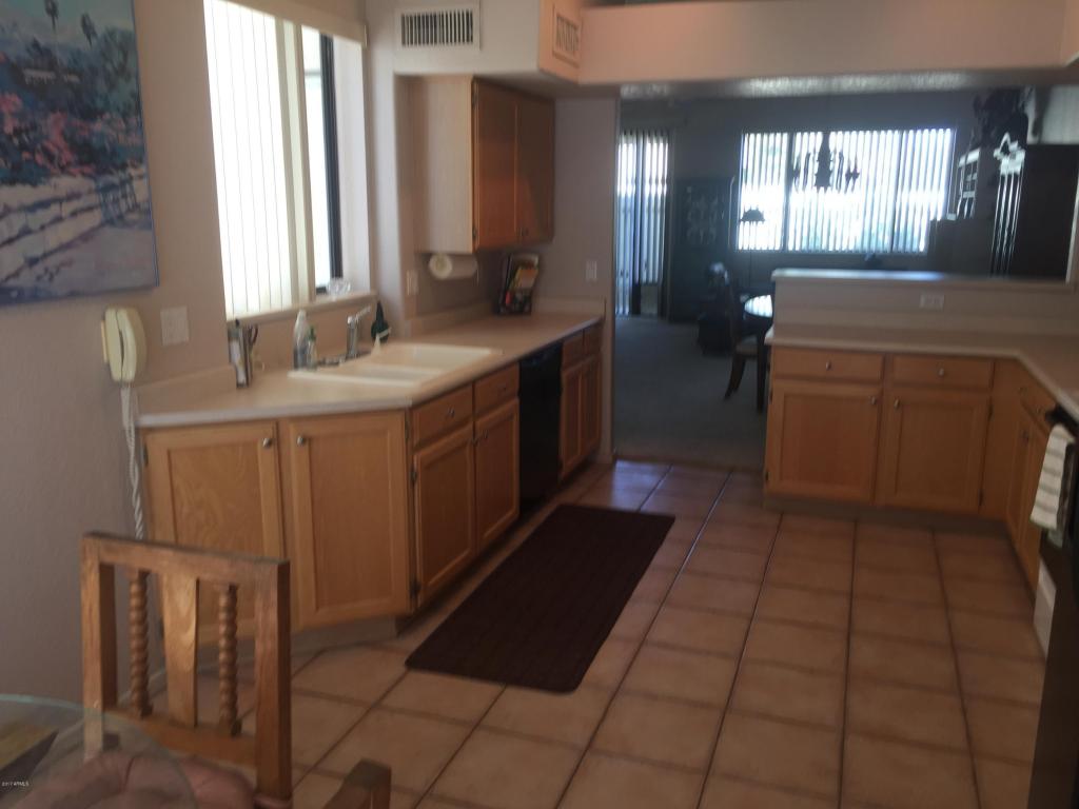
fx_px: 904
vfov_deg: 48.2
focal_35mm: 29
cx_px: 540
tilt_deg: -11.1
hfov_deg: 61.7
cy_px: 404
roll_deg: -1.2
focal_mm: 4.15
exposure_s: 1/40
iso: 32
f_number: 2.2
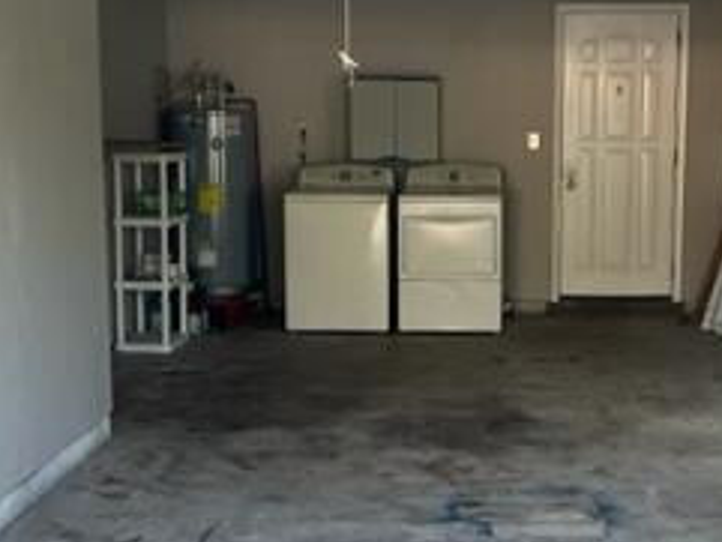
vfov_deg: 21.3
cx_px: 473
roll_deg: -0.5
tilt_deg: -9.6
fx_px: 1440
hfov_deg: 28.0
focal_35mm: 69
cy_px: 326
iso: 32
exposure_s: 1/121
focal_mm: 5.7
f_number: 1.5
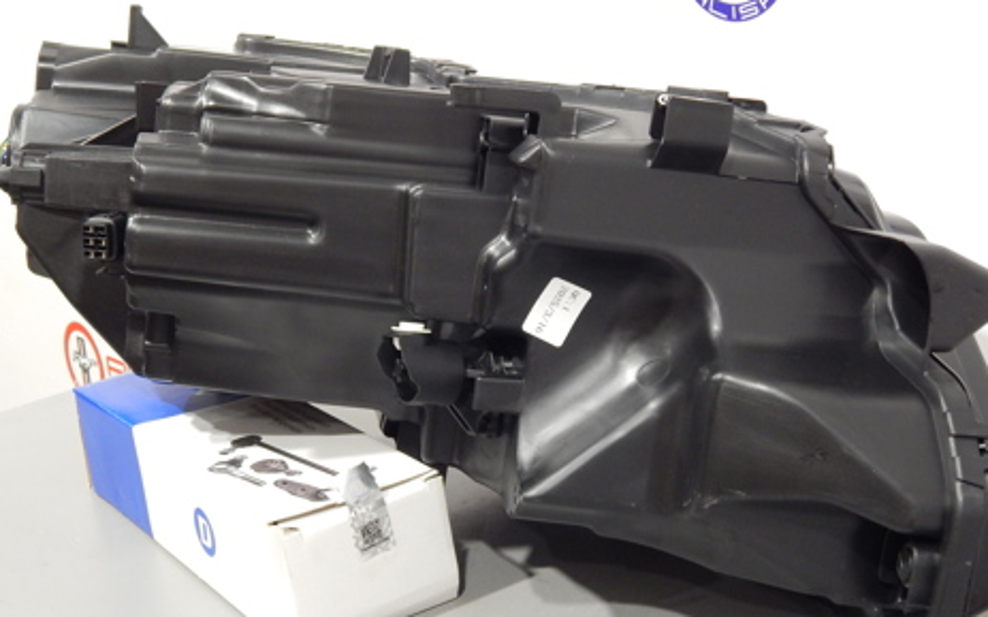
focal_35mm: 63
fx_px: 1696
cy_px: 342
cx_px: 493
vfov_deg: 20.6
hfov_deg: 32.5
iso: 400
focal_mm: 7.7
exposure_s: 1/10
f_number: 3.6
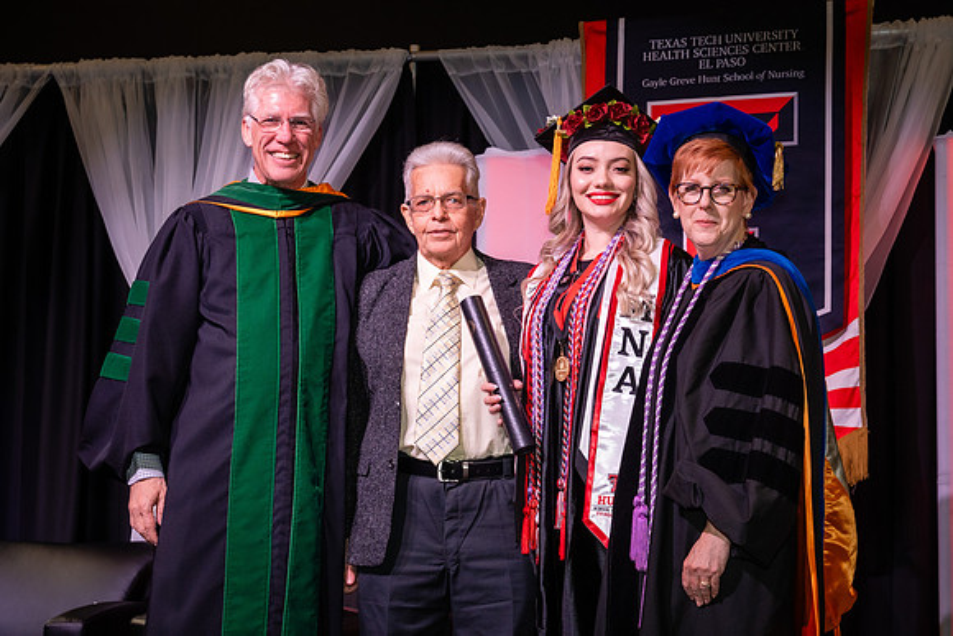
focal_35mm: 70
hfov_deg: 28.9
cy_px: 334
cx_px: 515
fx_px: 1846
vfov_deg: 19.5
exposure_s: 1/160
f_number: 5.6
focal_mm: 52
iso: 1250
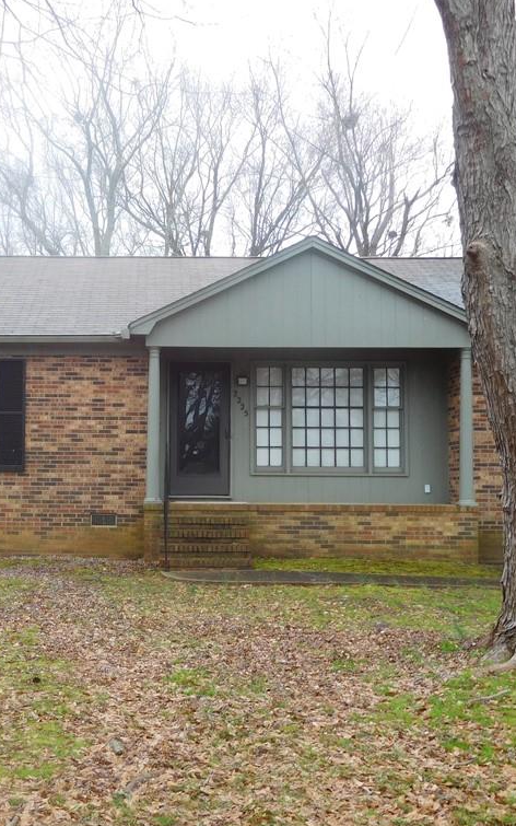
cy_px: 415
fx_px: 1035
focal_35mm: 46
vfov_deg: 43.5
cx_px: 127
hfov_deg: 27.6
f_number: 3.6
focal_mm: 5.7
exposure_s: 1/100
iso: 125
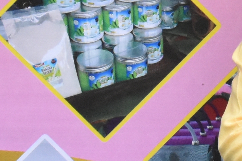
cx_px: 303
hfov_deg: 7.2
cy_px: -46
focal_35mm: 284
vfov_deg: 4.8
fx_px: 1909
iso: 3200
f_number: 11
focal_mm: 26
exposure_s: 1/500
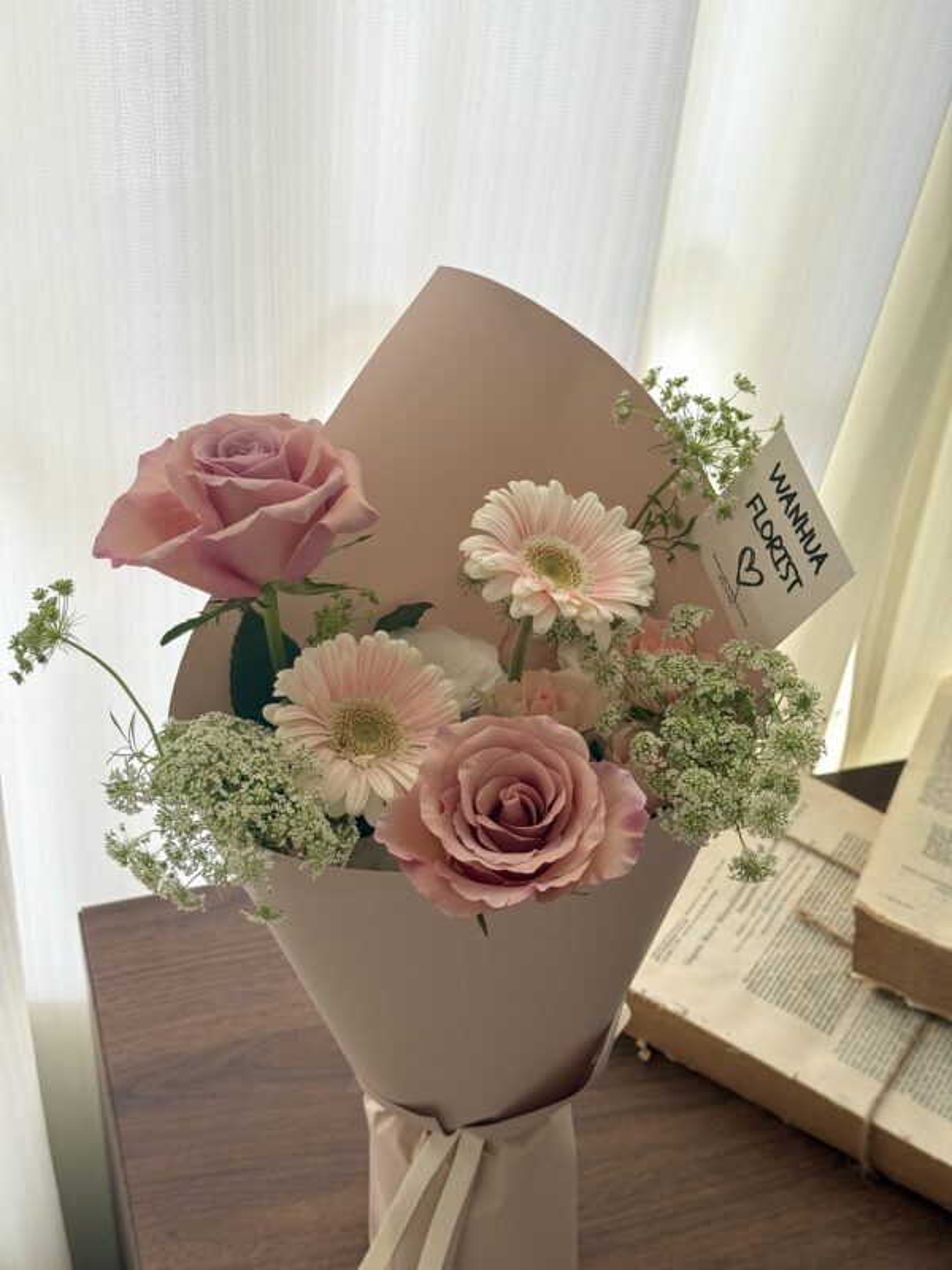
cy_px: 635
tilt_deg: -41.7
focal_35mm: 48
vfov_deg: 39.7
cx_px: 476
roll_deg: -4.4
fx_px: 1760
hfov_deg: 30.3
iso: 50
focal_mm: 6.76
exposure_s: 1/186
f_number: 1.78
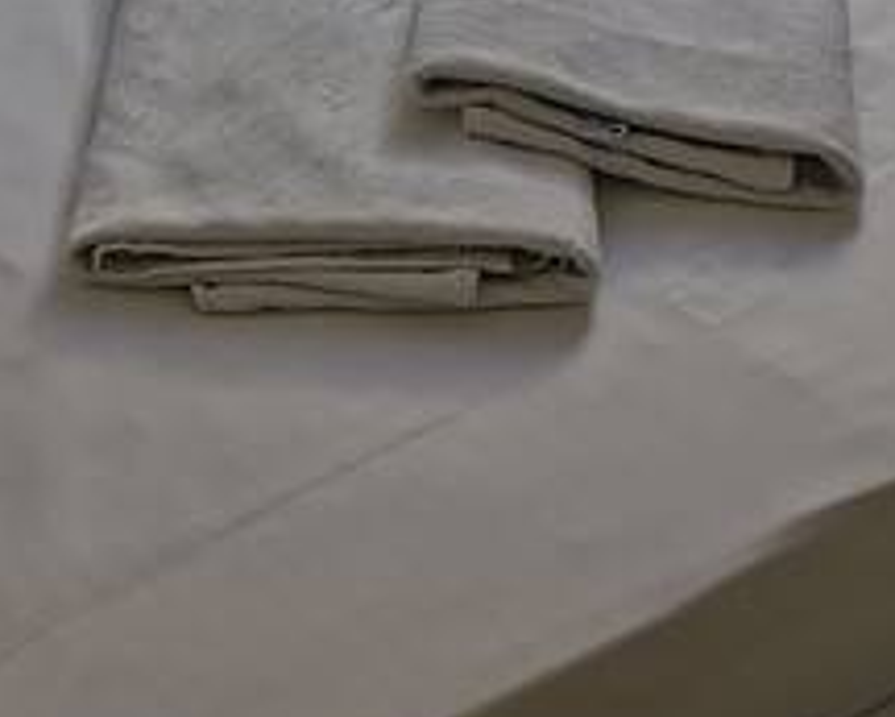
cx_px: 191
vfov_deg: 11.5
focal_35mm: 125
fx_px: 3313
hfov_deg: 15.3
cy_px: -551
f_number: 1.6
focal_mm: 5.56
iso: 50
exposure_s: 1/224
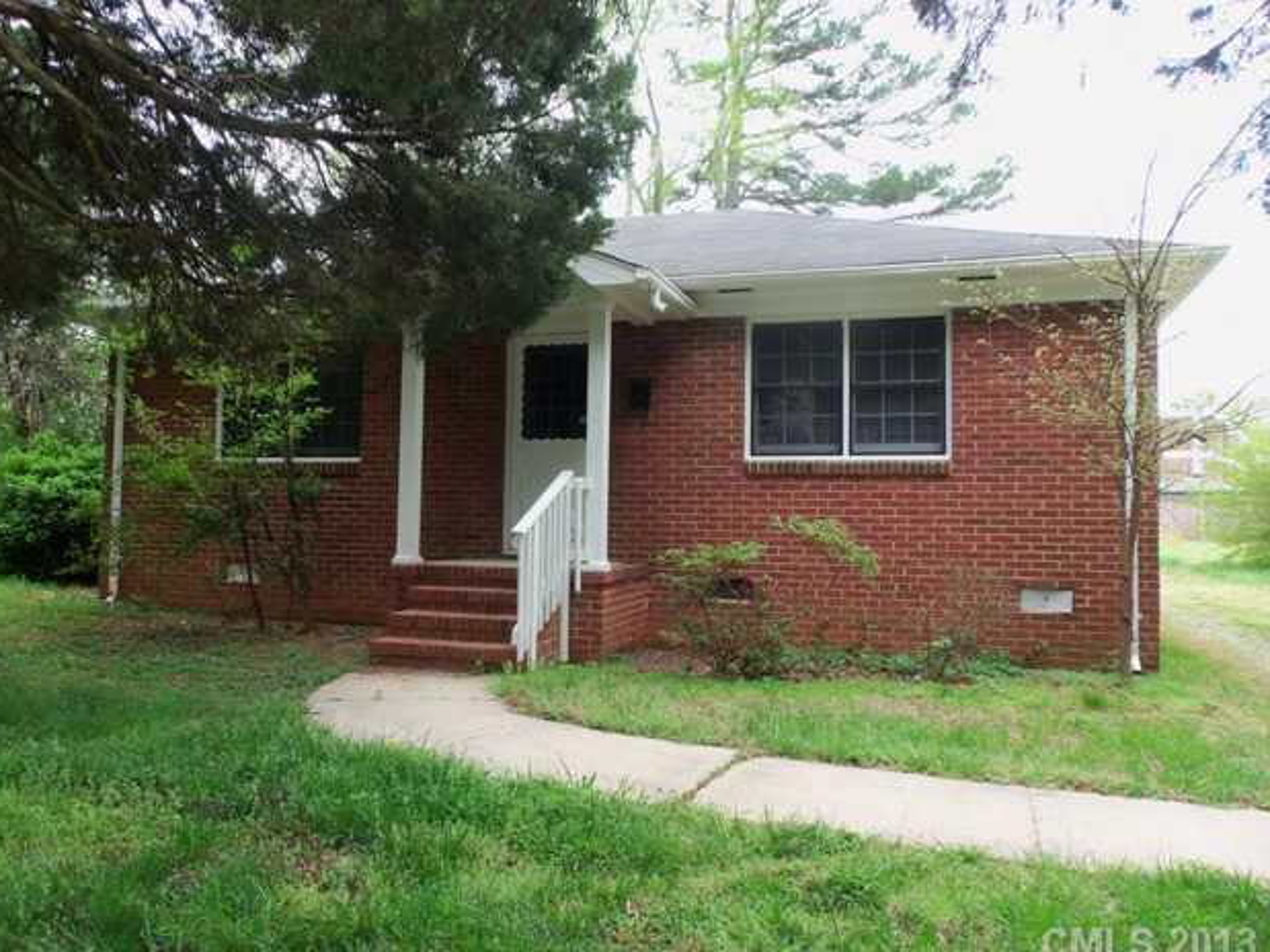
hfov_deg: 60.0
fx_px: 1100
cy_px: 476
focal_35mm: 30
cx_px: 616
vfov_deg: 46.8
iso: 80
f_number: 3.4
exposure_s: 1/30
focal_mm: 5.2
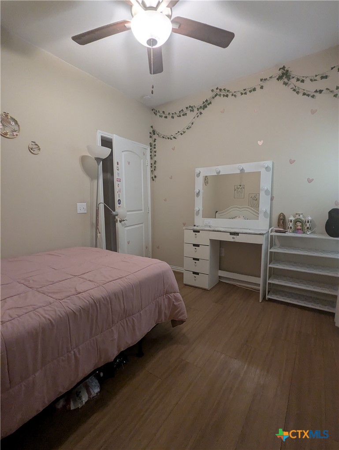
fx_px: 208
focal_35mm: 16
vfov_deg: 94.4
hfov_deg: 78.3
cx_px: 170
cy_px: 225
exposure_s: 1/24
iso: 192
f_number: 2.2
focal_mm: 2.35
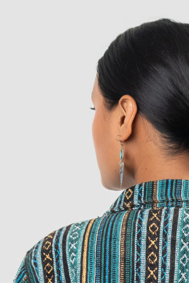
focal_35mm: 331
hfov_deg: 4.1
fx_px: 2606
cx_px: 195
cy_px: 334
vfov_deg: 6.2
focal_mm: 83
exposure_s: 1/200
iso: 200
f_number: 4
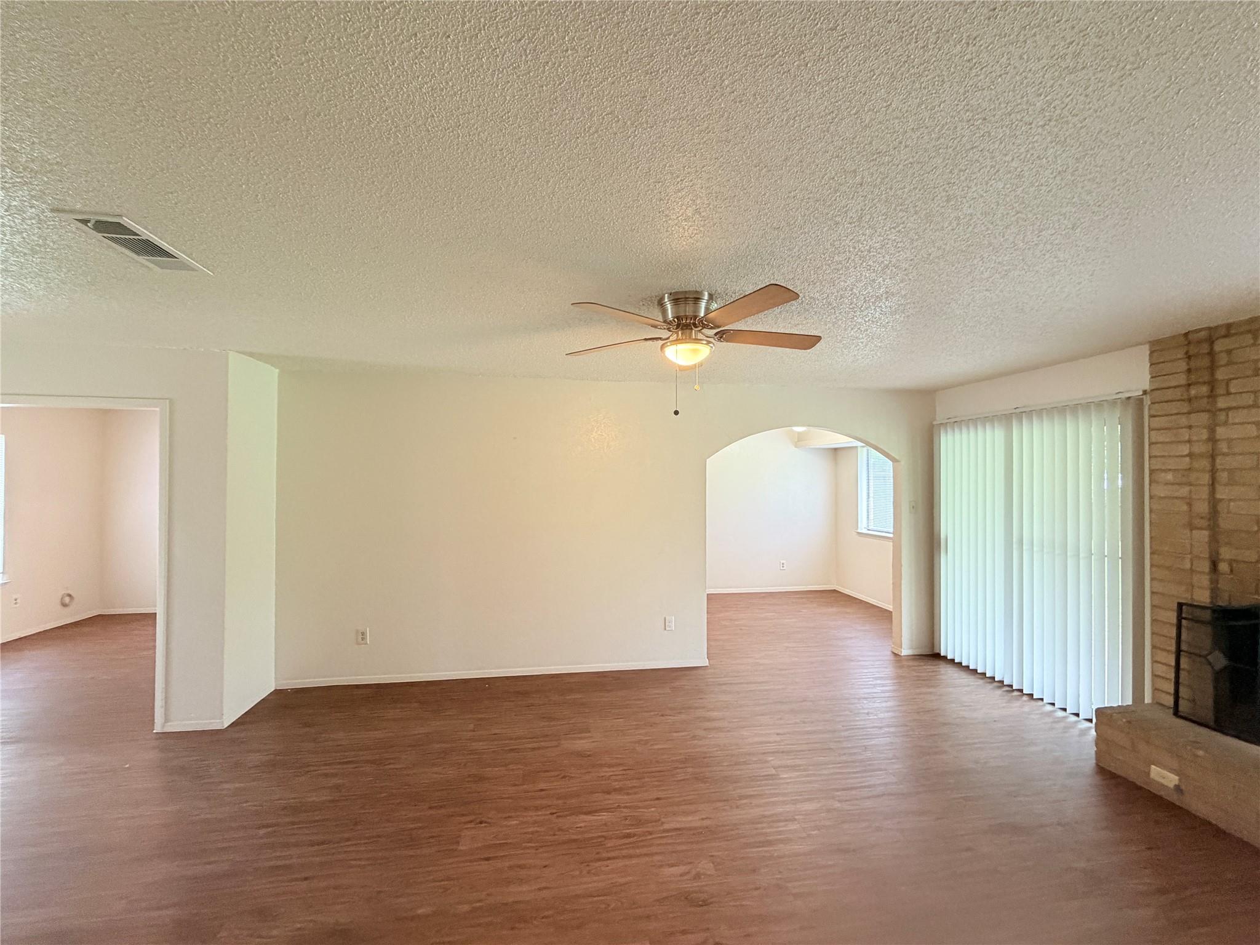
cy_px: 472
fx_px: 510
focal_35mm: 14
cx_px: 630
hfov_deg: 102.1
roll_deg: +0.2
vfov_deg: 85.7
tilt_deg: +0.7
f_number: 2.2
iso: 400
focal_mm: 2.22
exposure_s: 1/60
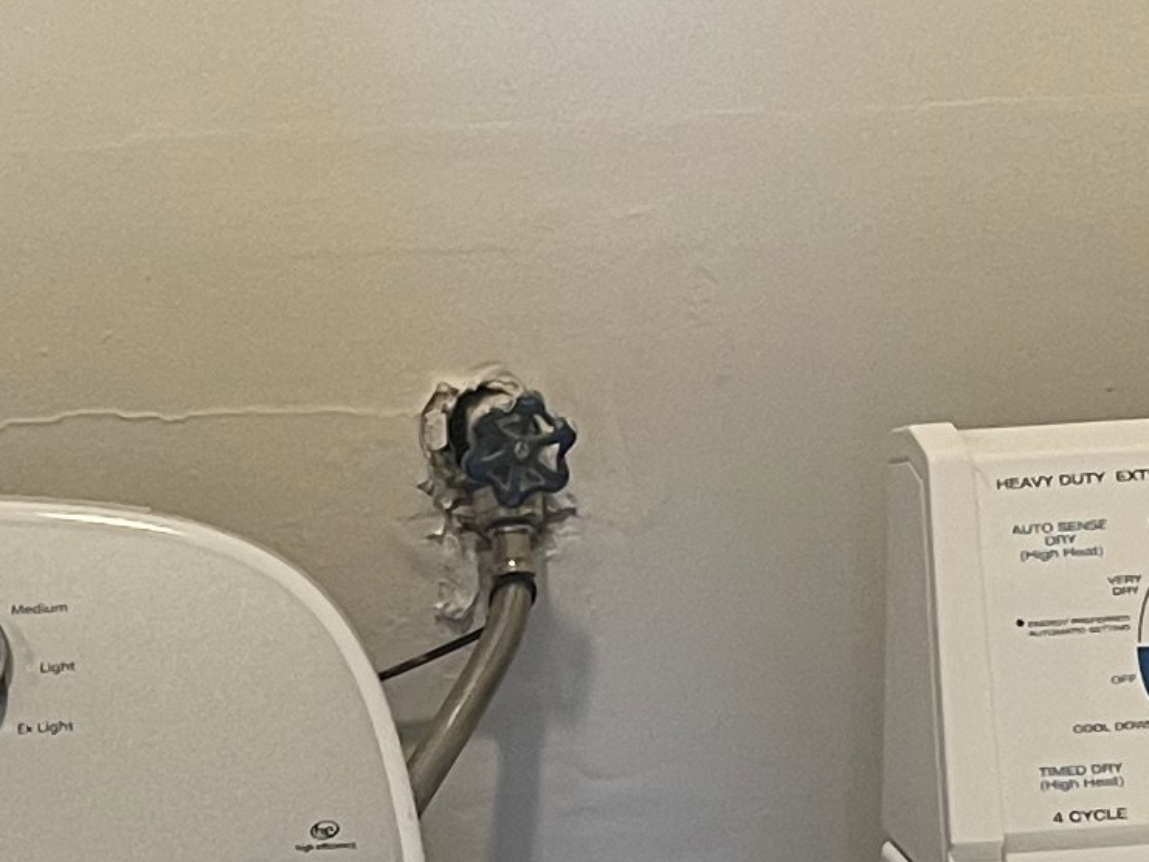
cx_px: 189
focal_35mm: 136
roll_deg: +2.4
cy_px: 1000
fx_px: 4515
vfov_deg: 10.7
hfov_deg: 14.4
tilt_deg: -16.3
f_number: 1.6
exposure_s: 1/60
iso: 100
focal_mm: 5.1
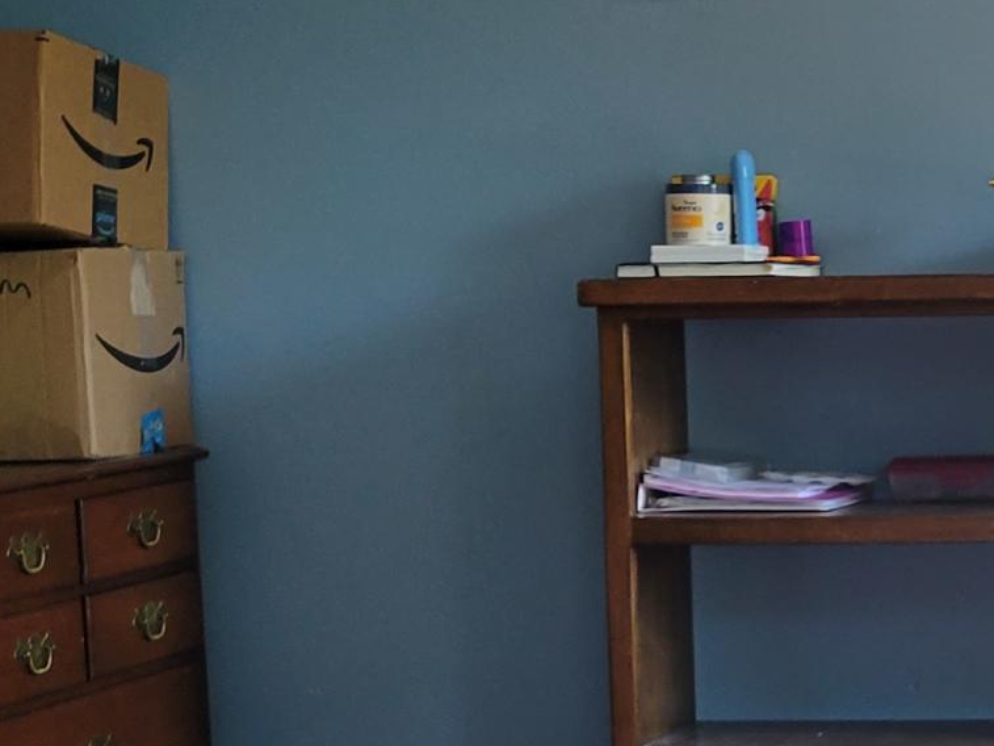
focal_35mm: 103
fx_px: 2958
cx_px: 1329
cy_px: 428
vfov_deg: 14.4
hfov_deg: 17.7
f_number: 1.8
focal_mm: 5.4
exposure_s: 1/119
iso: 160
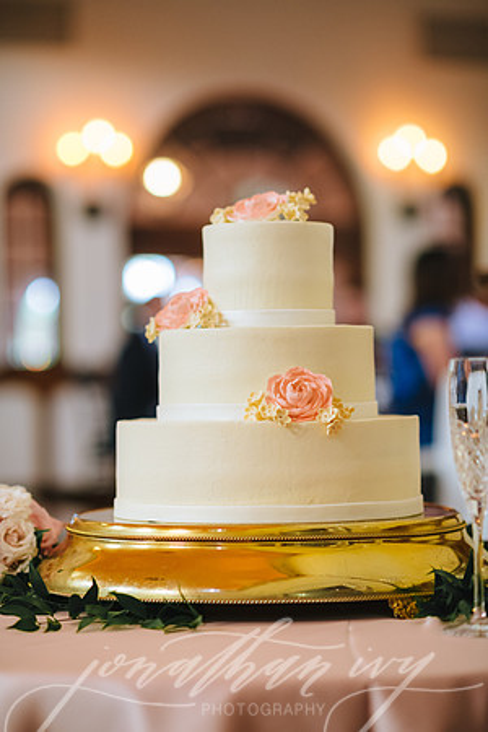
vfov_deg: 23.9
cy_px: 366
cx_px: 244
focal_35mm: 85
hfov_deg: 16.1
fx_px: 1728
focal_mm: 85
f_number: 2
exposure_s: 1/400
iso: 1600
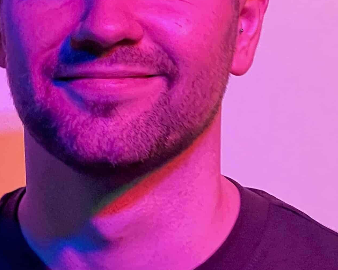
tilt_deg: -2.6
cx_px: -57
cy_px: 65
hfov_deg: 10.0
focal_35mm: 191
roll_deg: +0.1
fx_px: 1911
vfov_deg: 8.1
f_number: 2.8
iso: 500
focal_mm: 9
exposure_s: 1/53
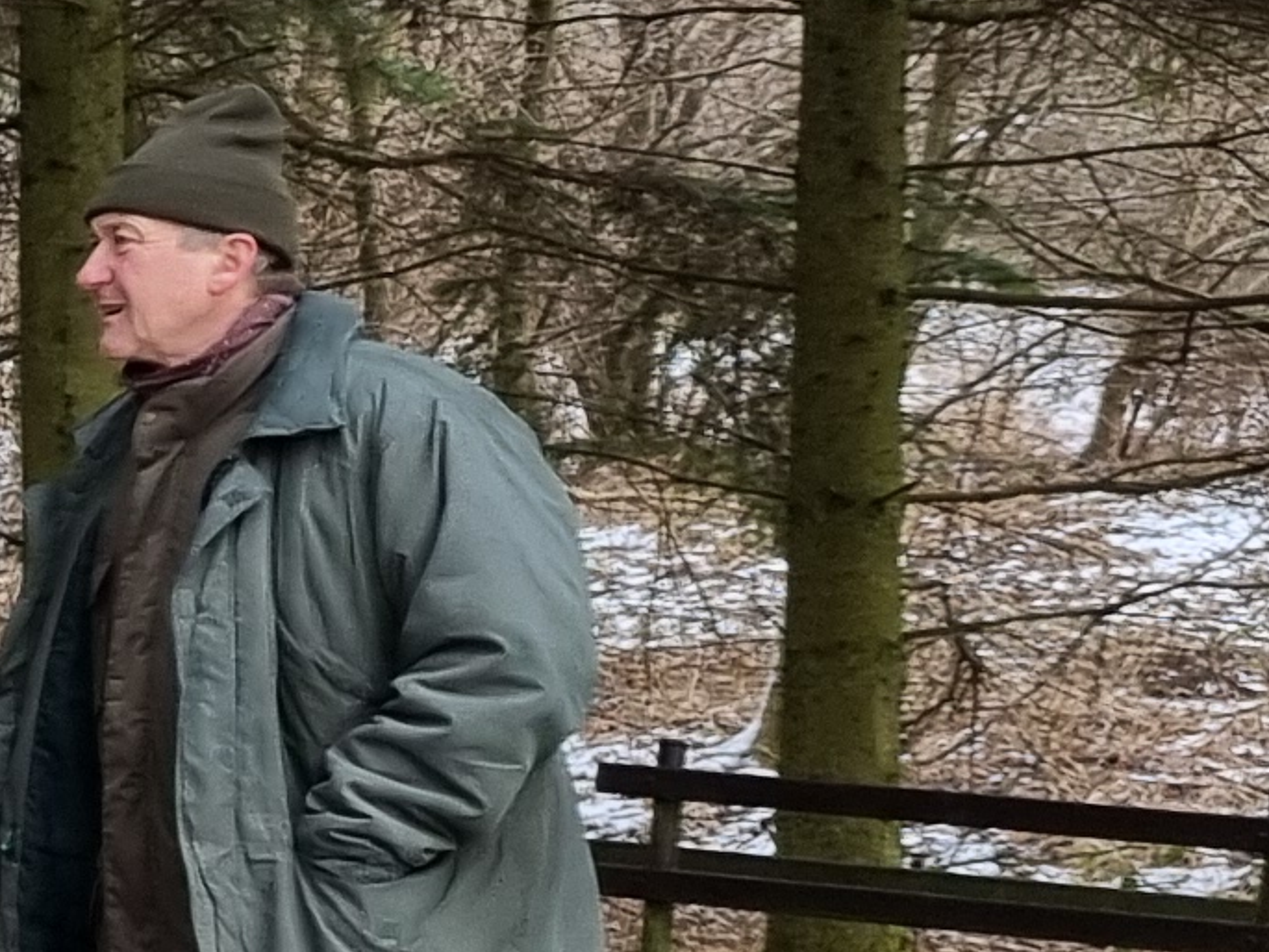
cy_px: 998
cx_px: -2434
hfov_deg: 10.0
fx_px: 5610
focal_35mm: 153
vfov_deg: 9.6
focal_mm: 5.4
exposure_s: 1/108
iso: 50
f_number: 1.8
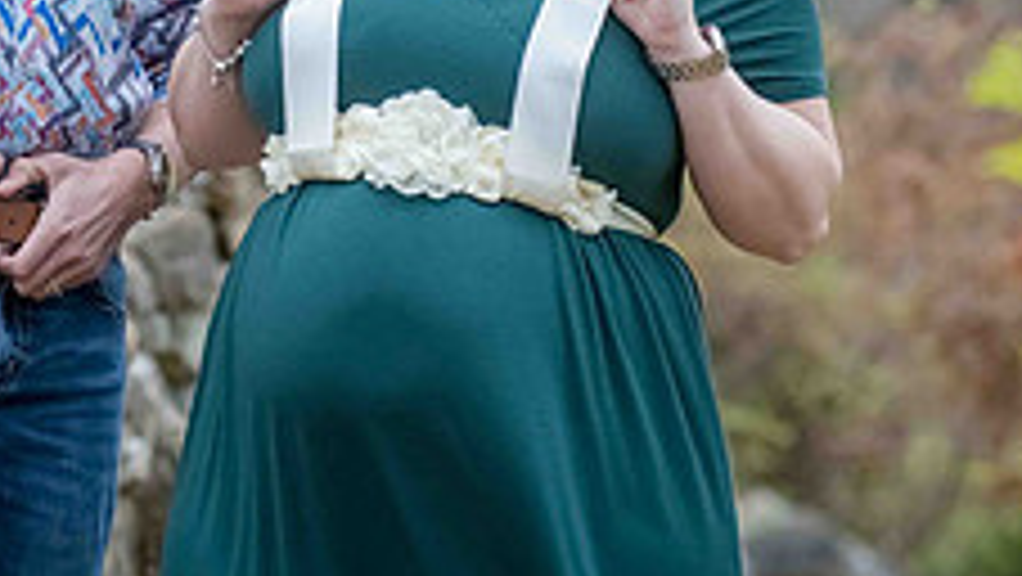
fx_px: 6670
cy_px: -277
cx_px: 414
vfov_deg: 4.9
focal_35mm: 246
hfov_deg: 8.8
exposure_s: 1/320
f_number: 4.5
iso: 1250
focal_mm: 92
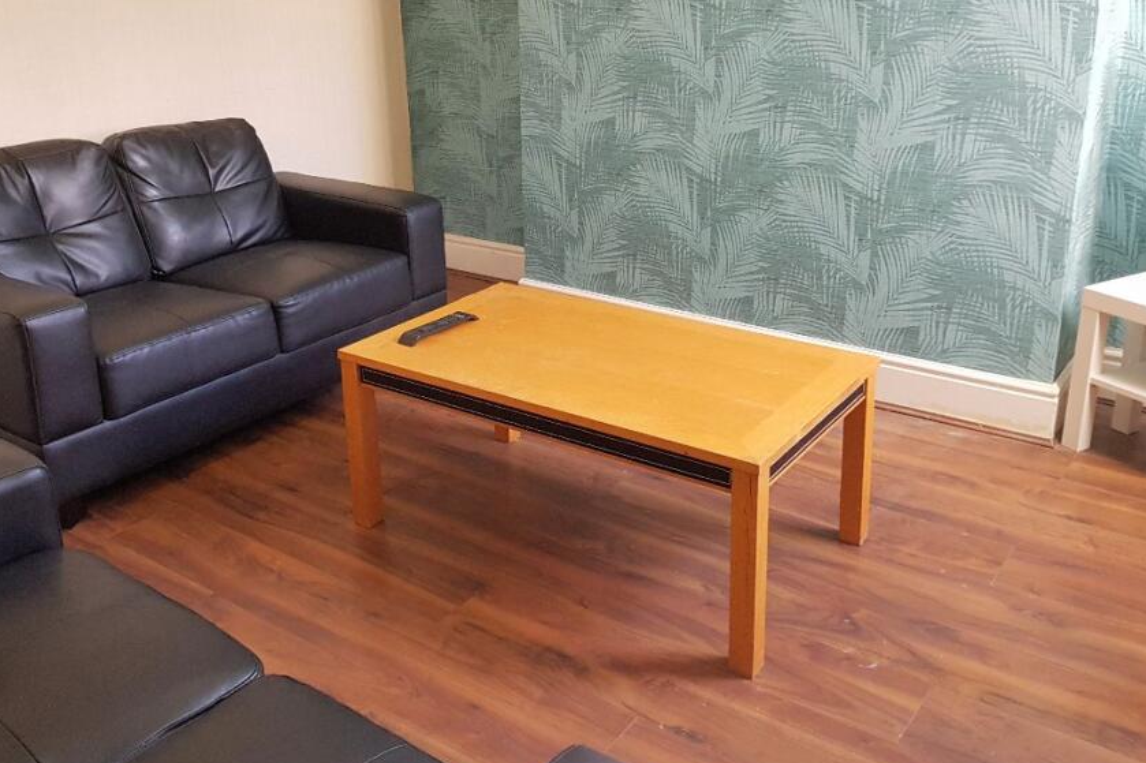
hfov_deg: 57.2
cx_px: 560
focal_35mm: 33
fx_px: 1050
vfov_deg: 39.8
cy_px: 303
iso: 200
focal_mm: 4.2
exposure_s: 1/50
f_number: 1.7
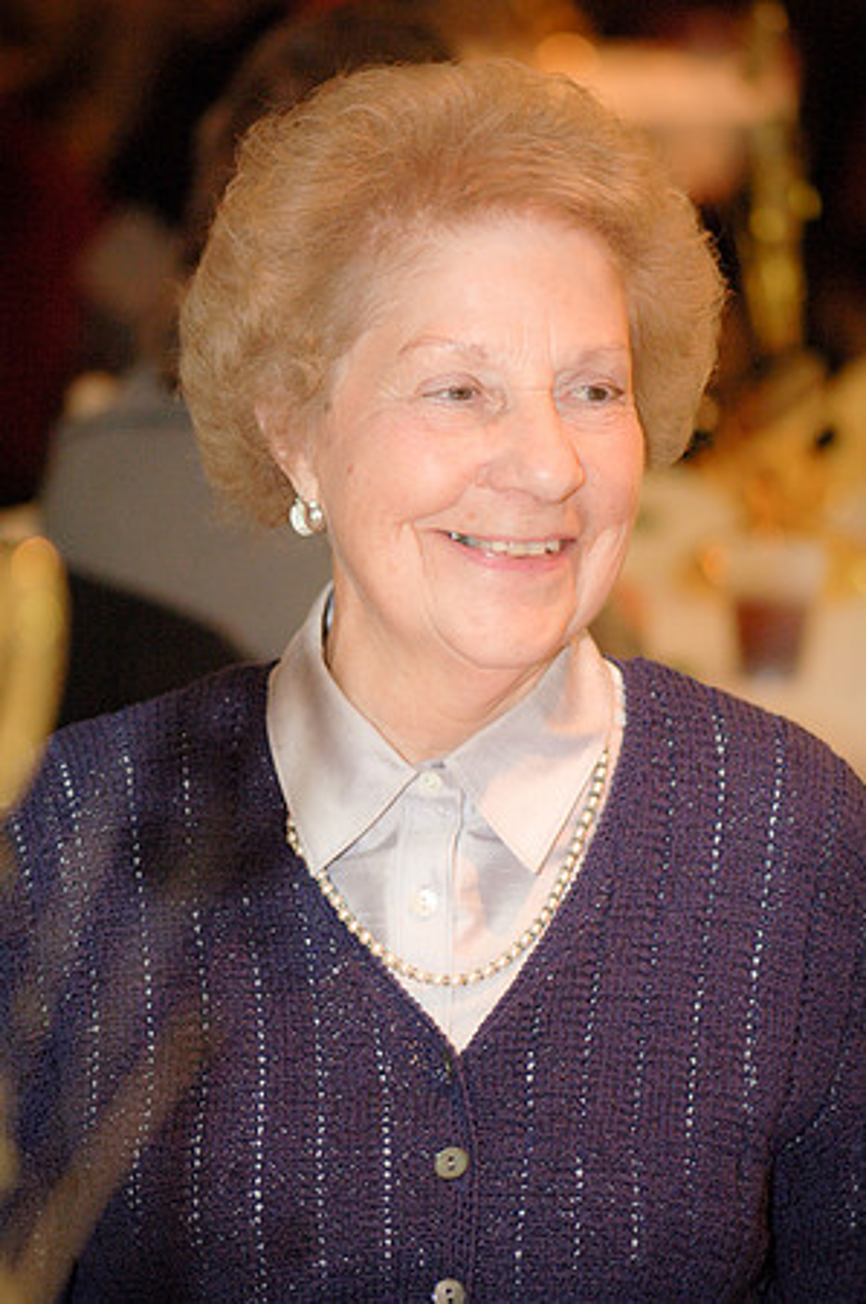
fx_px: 5696
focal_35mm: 158
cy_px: 652
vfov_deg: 13.1
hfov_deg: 8.7
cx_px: 433
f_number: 2.8
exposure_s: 1/40
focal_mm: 105
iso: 800
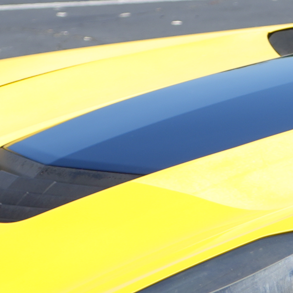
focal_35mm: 285
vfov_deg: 6.1
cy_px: 142
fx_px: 2729
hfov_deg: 6.0
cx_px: 551
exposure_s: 1/640
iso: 100
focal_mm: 40
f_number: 4.5
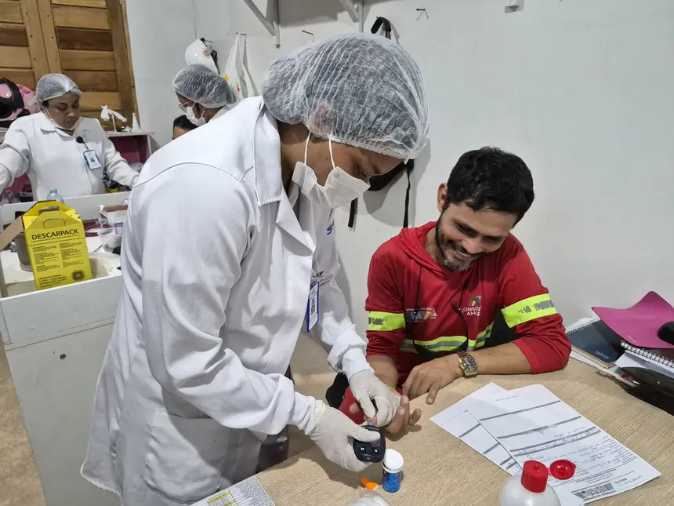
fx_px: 448
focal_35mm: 23
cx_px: 337
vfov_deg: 58.9
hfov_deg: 73.9
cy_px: 253
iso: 1600
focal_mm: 5.4
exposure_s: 1/120
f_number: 1.8
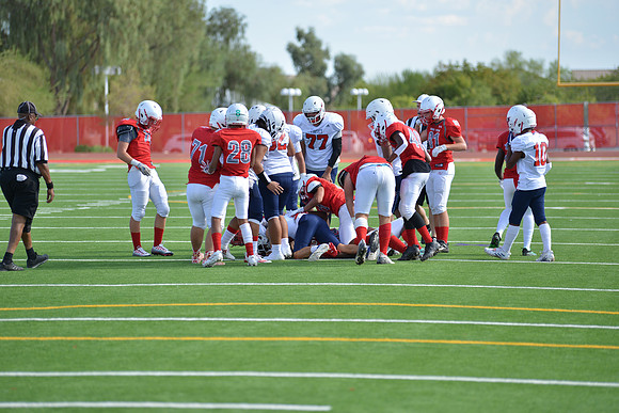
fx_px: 2838
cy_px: 206
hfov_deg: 12.4
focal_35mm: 165
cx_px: 310
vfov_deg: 8.3
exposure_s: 1/1600
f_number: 2.8
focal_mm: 165
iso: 180
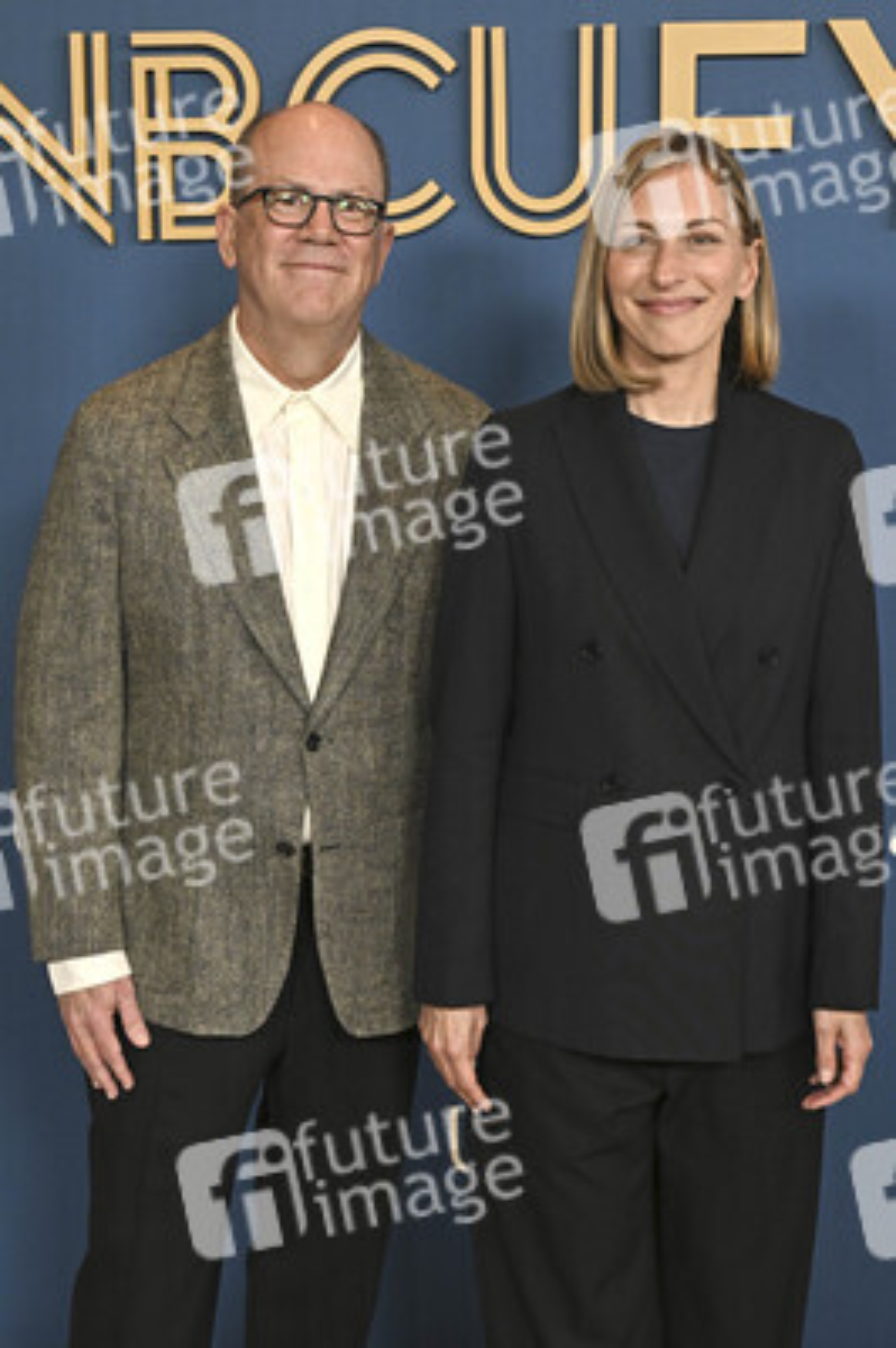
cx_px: 448
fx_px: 1645
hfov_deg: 30.5
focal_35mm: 44
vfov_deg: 44.5
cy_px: 674
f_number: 5
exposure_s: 1/320
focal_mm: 44
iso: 2000
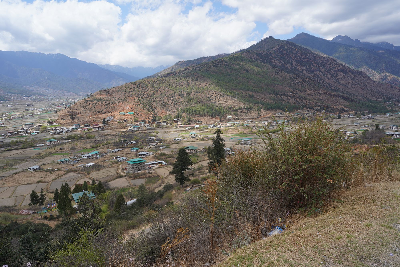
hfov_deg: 73.7
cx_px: 200
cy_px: 134
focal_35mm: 24
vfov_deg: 53.1
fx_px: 267
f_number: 13
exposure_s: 1/100
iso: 100
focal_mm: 24
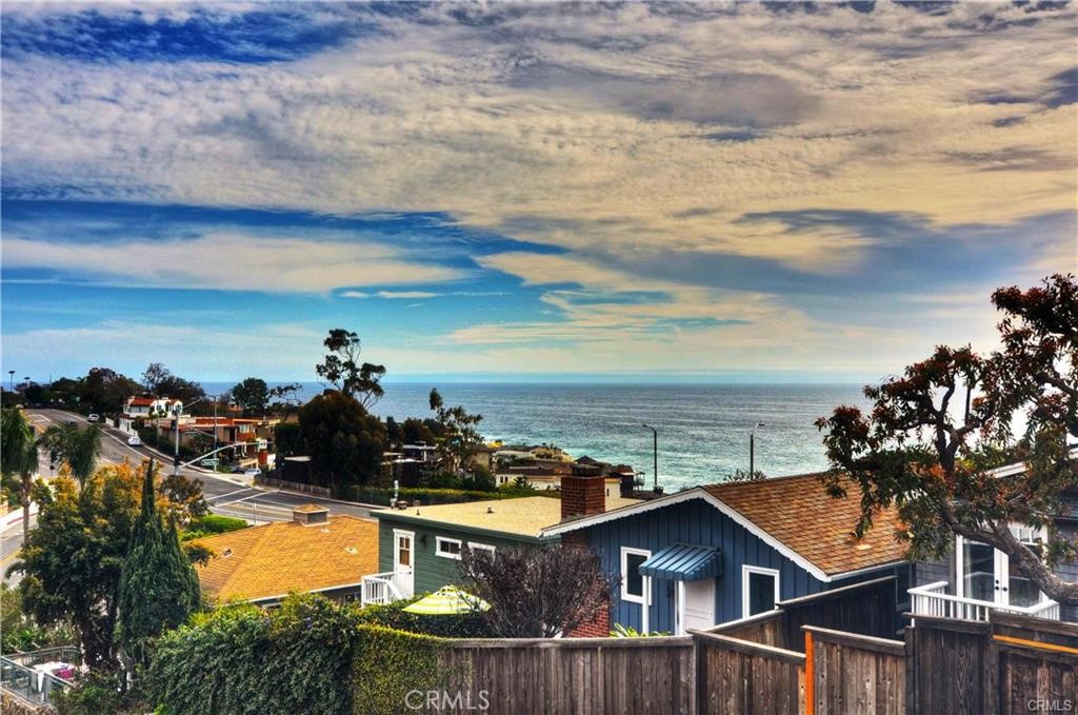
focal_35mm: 36
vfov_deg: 36.7
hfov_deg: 53.2
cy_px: 358
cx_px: 539
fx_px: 1076
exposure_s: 1/1000
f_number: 8
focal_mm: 24
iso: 200
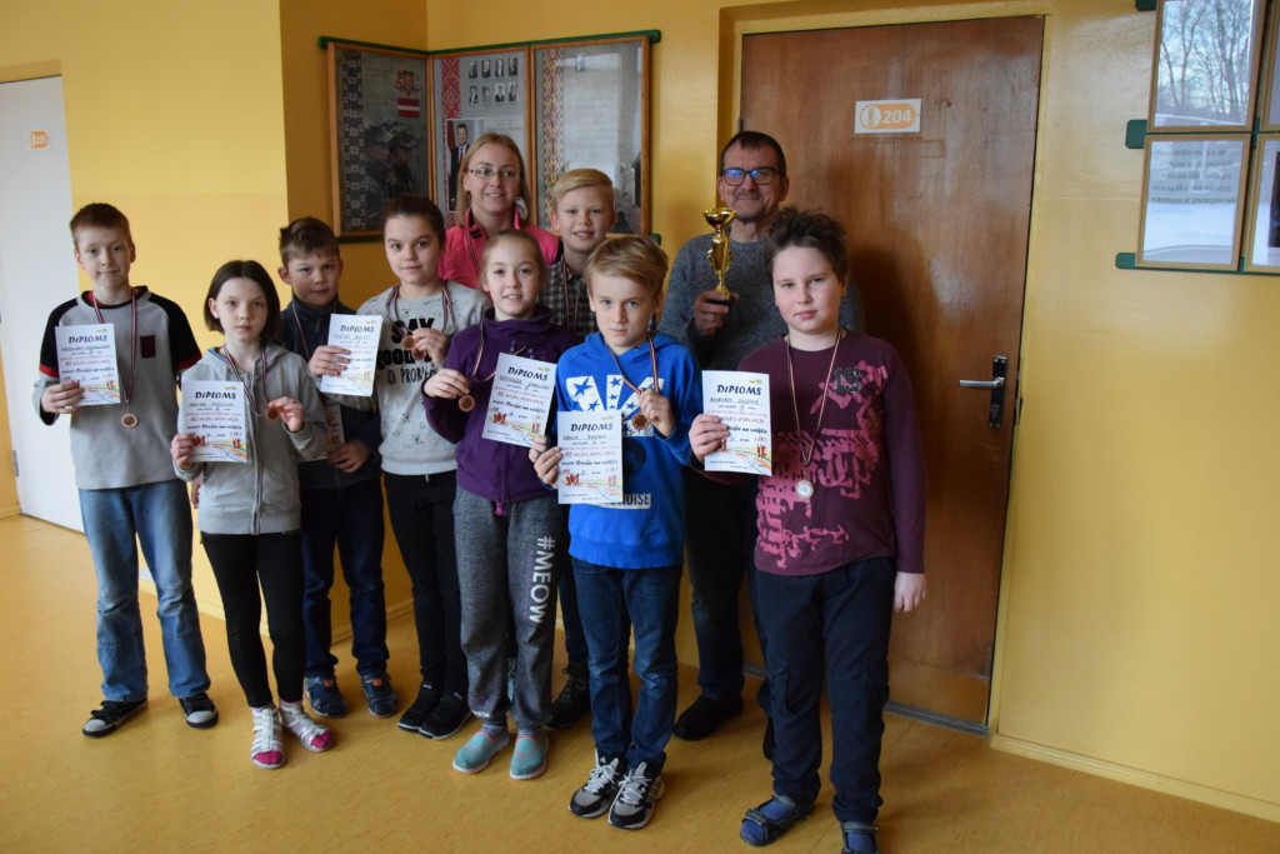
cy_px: 427
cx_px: 640
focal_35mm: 32
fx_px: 1120
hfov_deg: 59.5
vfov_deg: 41.7
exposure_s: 1/500
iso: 3200
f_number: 3.8
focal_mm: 21
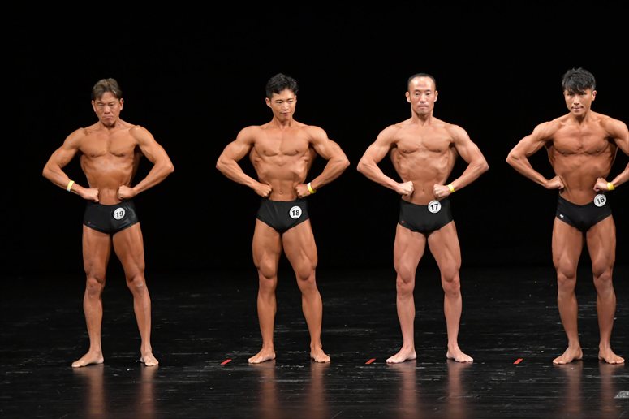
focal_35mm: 225
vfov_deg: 6.1
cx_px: 314
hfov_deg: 9.2
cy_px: 210
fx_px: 3929
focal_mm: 150
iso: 3200
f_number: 5.6
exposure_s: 1/400
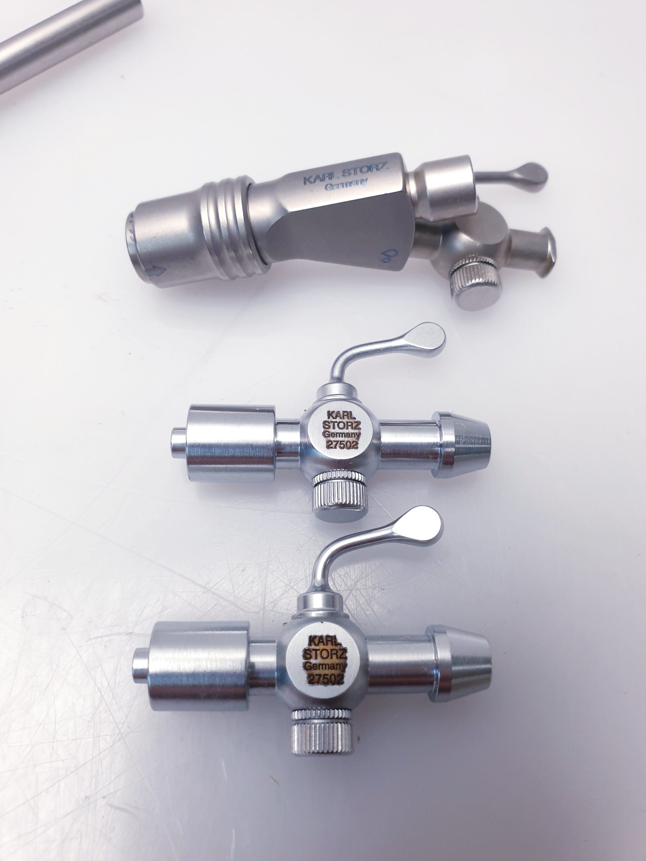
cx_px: 323
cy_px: 430
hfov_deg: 53.1
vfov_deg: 67.3
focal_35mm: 26
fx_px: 647
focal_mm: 4.3
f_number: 2.4
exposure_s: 1/100
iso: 80
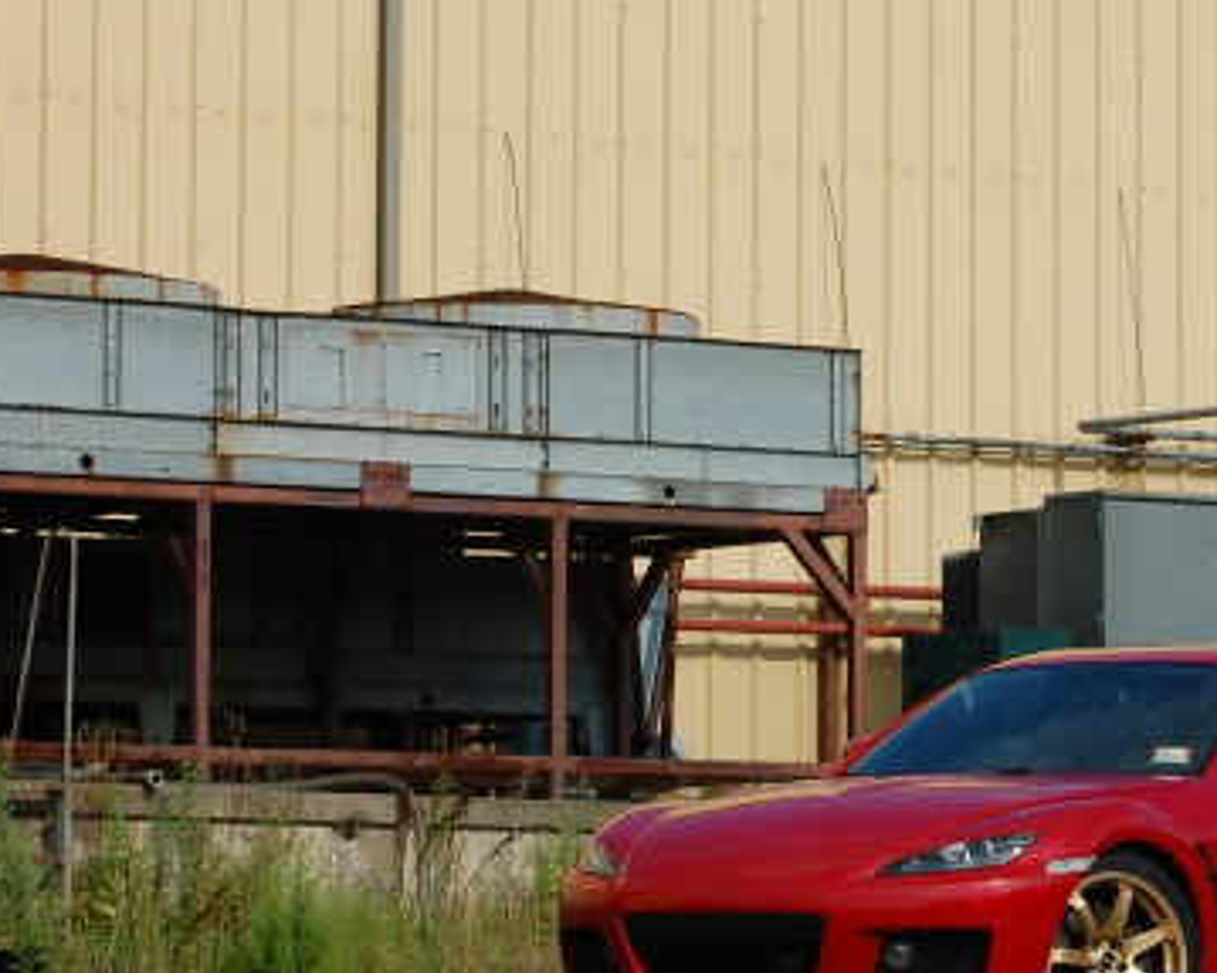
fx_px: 6195
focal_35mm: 172
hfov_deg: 11.2
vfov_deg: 9.0
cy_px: 327
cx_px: 1009
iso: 200
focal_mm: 55
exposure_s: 1/400
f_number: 10
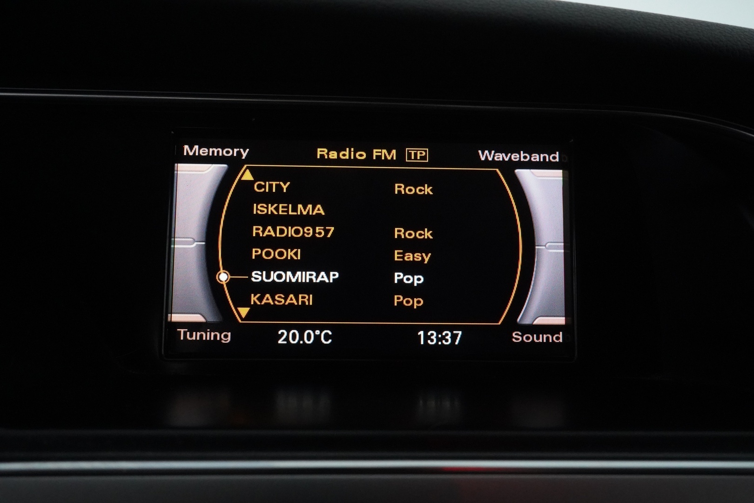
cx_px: 377
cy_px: 252
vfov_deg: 46.4
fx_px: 586
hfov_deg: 65.5
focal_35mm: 28
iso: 12800
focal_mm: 28
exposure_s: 1/50
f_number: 11
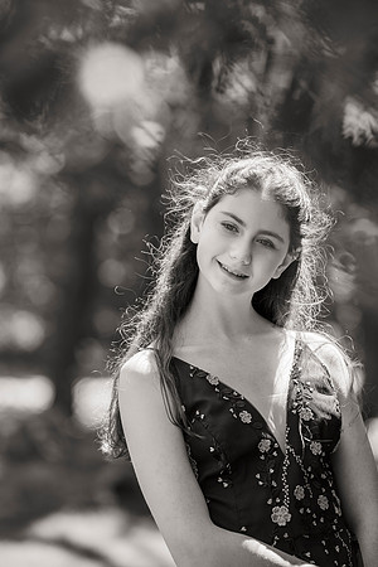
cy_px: 284
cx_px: 189
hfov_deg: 7.6
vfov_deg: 11.4
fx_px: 2835
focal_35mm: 180
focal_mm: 180
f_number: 3.5
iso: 100
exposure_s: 1/250
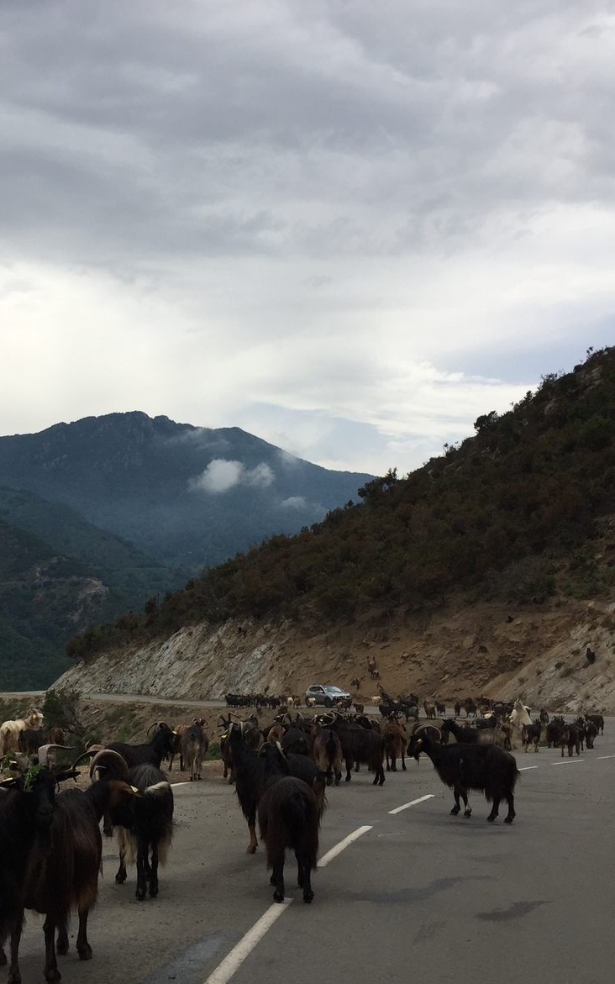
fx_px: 1126
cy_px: 487
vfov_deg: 47.2
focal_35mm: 42
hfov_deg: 30.2
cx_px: 171
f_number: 2.2
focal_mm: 4.15
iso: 32
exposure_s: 1/2083
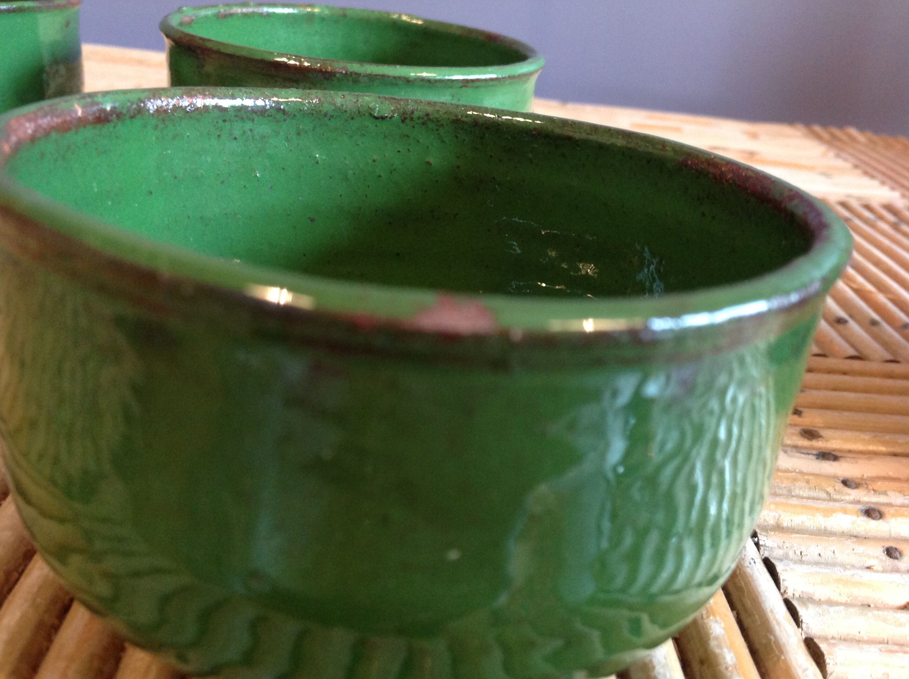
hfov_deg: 52.7
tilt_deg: -23.7
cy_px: 340
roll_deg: -7.0
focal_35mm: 35
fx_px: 918
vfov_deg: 40.6
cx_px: 454
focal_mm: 4.28
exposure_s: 1/17
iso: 200
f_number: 2.4
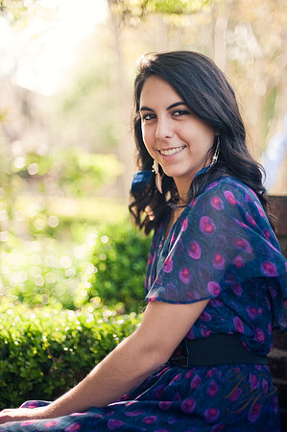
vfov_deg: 39.6
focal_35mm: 50
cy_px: 216
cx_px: 144
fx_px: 599
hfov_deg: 26.9
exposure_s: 1/1250
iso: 320
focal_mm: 50
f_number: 1.4
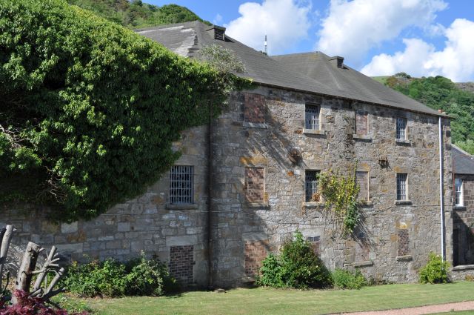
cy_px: 158
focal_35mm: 39
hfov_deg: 49.6
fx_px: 513
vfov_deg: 34.1
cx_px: 237
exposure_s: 1/250
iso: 200
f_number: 8
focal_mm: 26
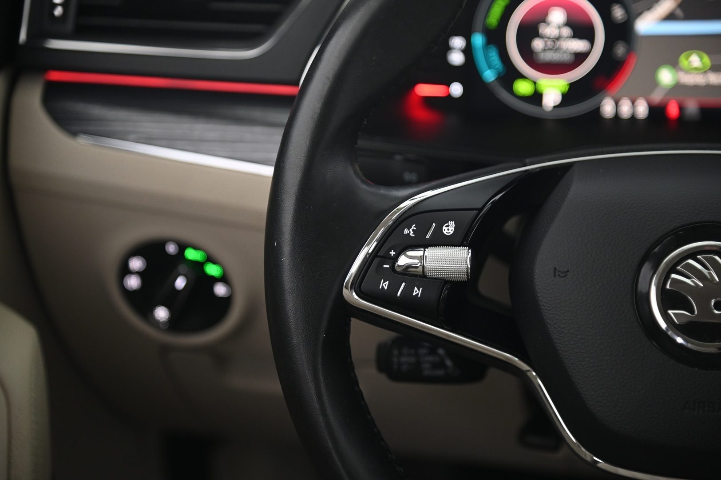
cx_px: 360
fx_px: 1841
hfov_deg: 22.2
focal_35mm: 92
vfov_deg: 14.8
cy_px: 240
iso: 2000
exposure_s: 1/15
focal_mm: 92
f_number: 4
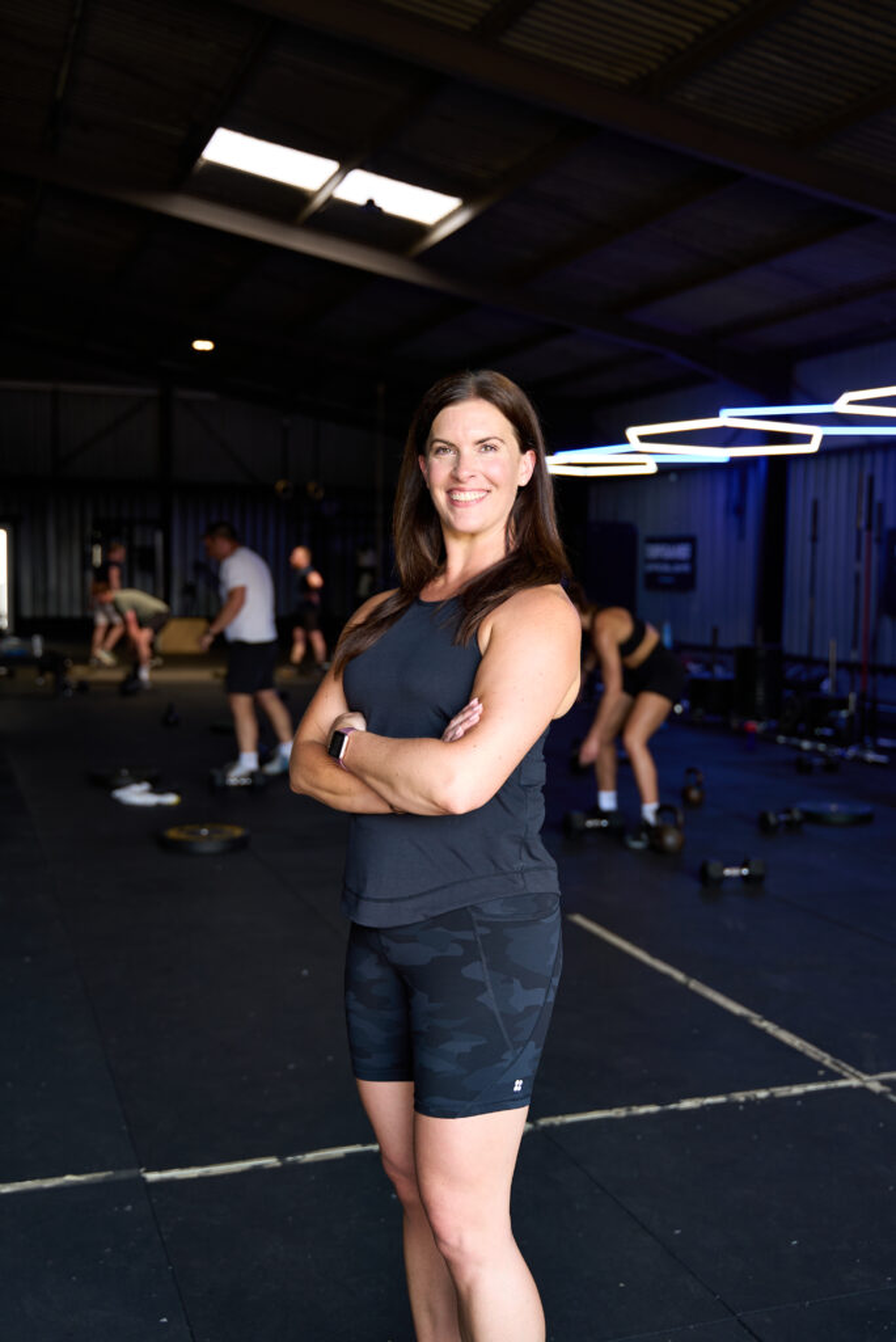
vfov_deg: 50.7
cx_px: 448
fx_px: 1417
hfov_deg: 35.1
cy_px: 671
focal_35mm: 38
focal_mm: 38
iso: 200
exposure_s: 1/160
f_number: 2.8
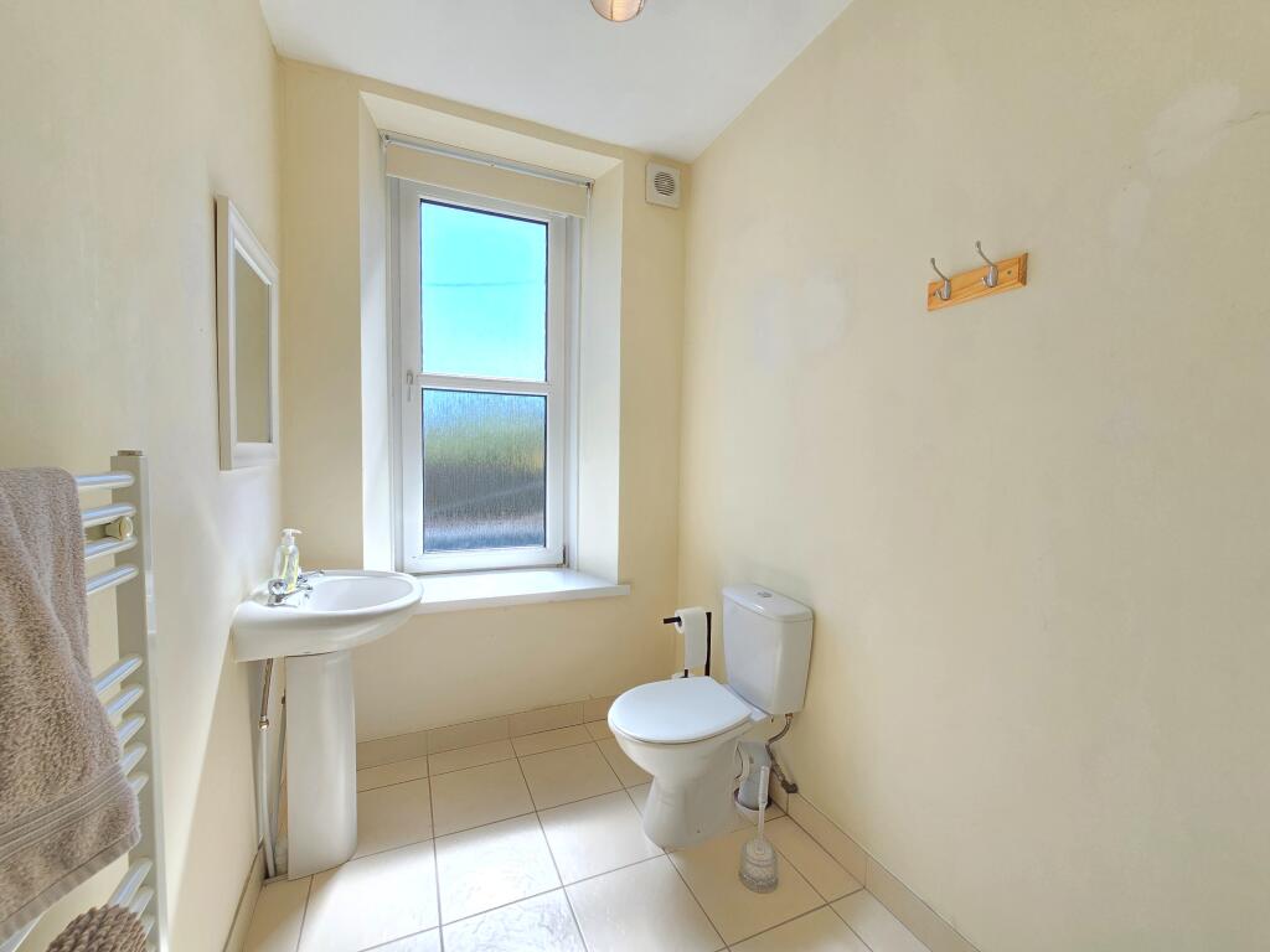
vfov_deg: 89.9
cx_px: 635
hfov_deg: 106.2
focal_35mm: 13
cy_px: 476
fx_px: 477
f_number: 2.2
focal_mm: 2.2
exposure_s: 1/719
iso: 100
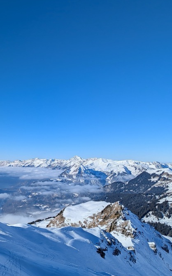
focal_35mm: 39
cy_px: 155
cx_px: 40
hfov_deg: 32.1
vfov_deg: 50.3
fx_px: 293
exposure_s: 1/2899
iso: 45
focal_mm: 6.81
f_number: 1.85
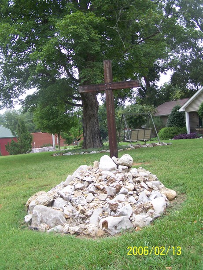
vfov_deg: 46.8
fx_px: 313
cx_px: 102
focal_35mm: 40
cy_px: 135
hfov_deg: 36.0
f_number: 2.8
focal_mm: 6.7
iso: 64
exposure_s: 1/125
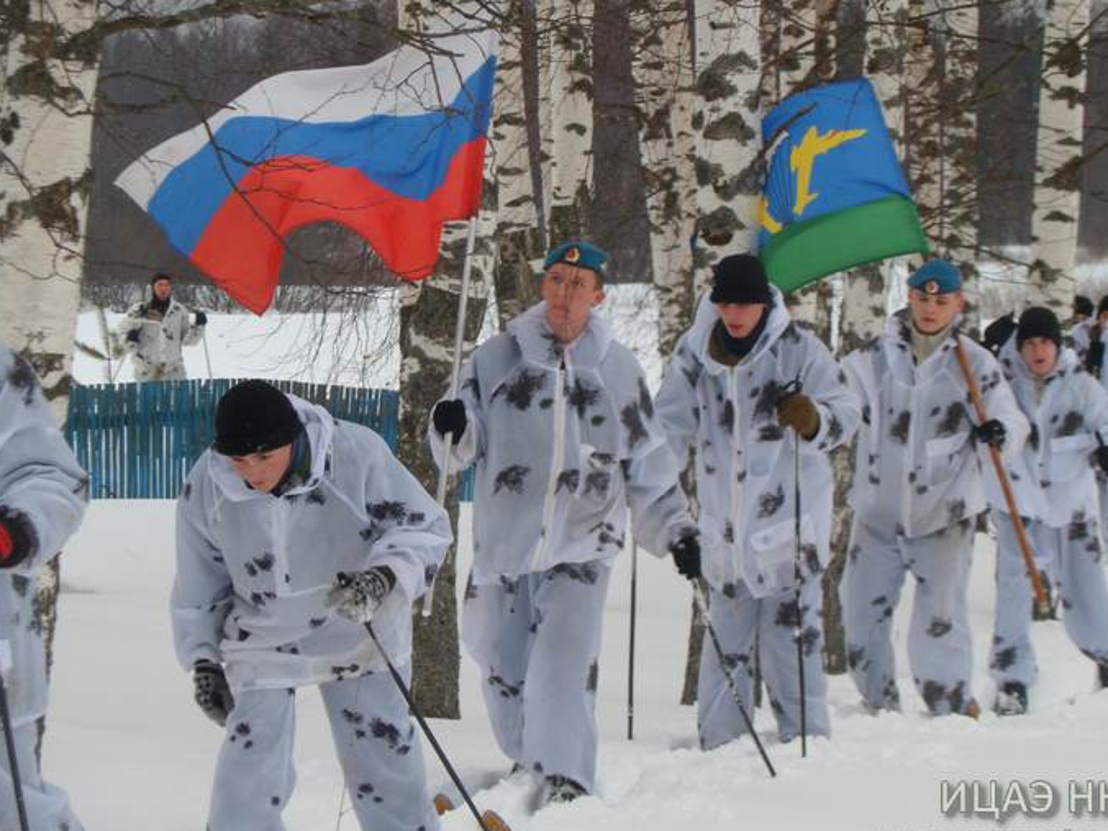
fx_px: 7618
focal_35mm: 238
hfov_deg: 8.3
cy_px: 384
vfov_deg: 6.2
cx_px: 567
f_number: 5.6
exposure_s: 1/180
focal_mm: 36.2
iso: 100
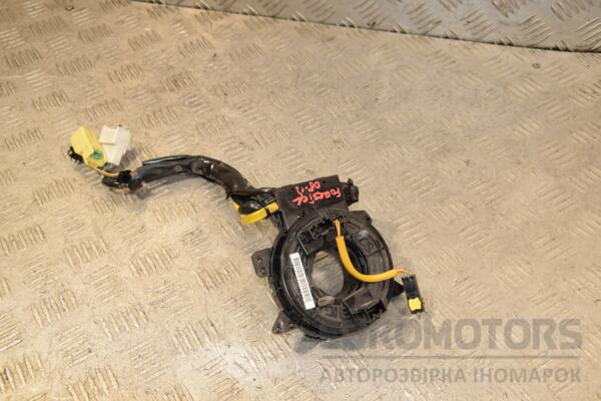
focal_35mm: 45
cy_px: 200
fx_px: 751
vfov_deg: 29.9
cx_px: 300
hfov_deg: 43.6
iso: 800
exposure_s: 1/200
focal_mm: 30
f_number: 6.3
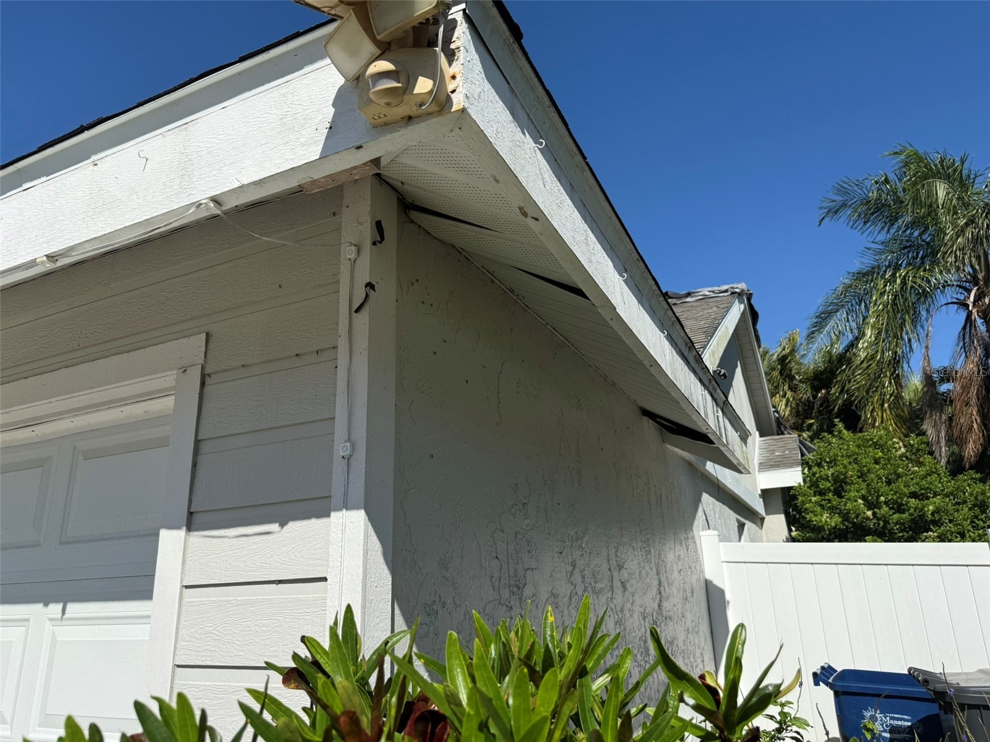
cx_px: 495
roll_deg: +3.0
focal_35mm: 24
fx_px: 686
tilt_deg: +18.3
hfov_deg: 71.6
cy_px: 371
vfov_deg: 56.8
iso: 80
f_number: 1.78
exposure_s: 1/6711
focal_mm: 6.76
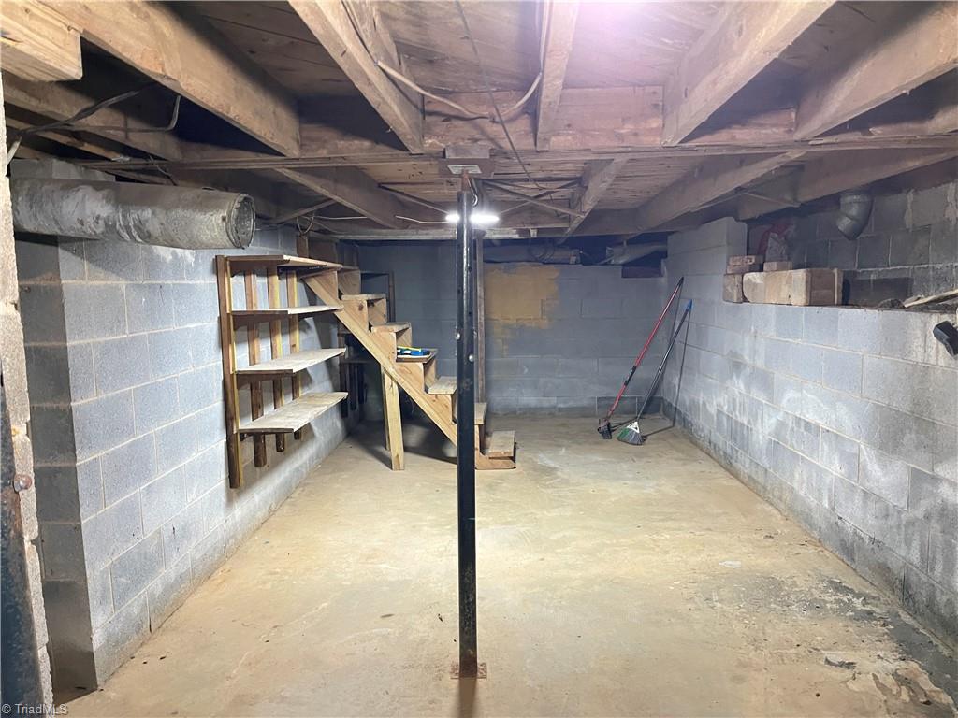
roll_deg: +1.1
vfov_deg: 54.9
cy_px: 359
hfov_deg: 69.4
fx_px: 692
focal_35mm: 25
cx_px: 479
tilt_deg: -6.7
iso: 500
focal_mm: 5.1
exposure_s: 1/40
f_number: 1.6
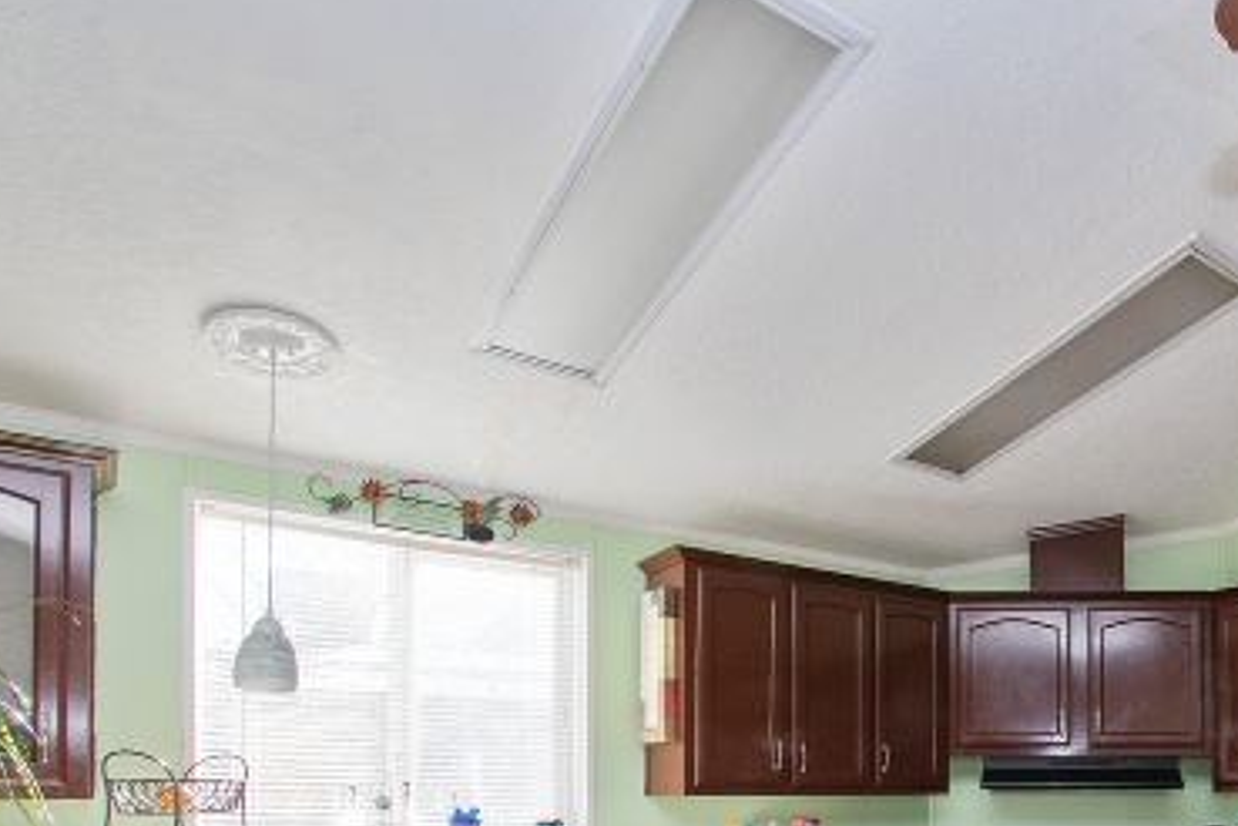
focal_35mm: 26
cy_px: 693
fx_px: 894
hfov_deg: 62.5
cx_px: 1020
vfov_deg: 46.2
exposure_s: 1/20
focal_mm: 10
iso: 320
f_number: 9.5
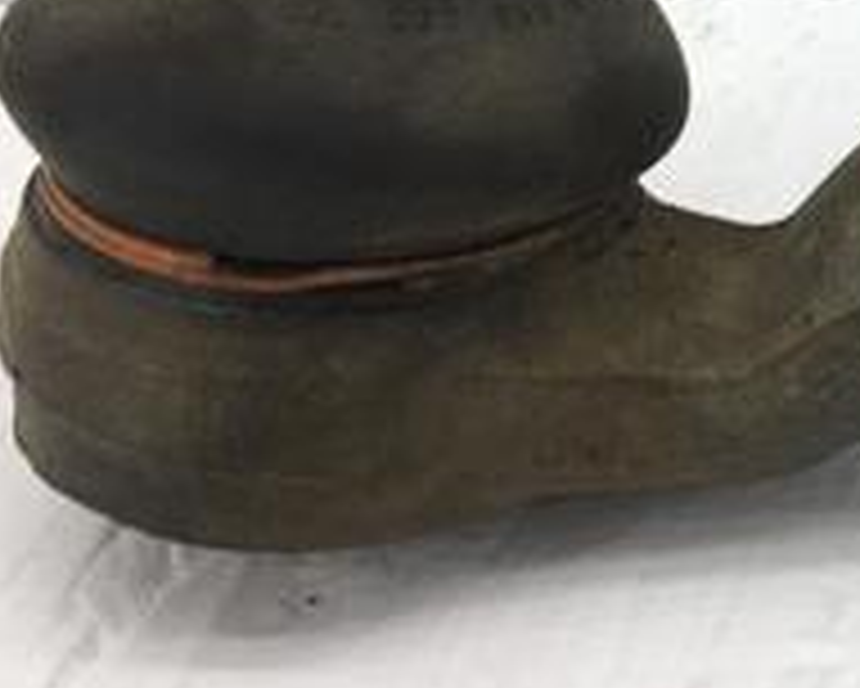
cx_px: 1360
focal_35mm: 95
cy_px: -319
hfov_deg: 17.7
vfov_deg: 15.1
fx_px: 2419
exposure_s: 1/174
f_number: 2.2
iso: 25
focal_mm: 4.15
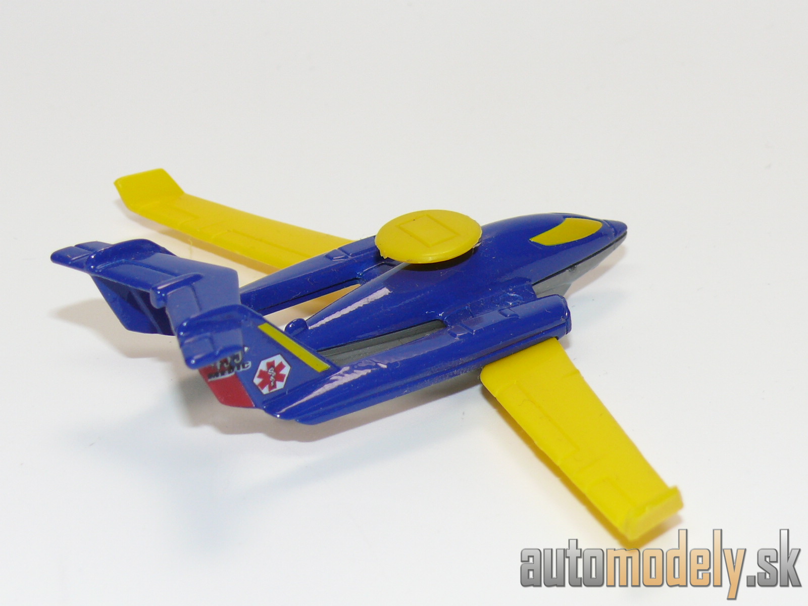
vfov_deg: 14.5
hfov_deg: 19.3
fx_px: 2381
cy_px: 303
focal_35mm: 102
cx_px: 404
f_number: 4
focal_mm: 13.3
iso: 100
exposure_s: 1/30
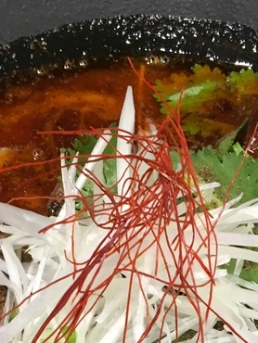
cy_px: 402
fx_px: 933
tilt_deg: -64.2
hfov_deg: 15.7
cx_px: 153
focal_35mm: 94
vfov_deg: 19.7
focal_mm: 4.15
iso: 64
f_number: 2.2
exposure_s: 1/30
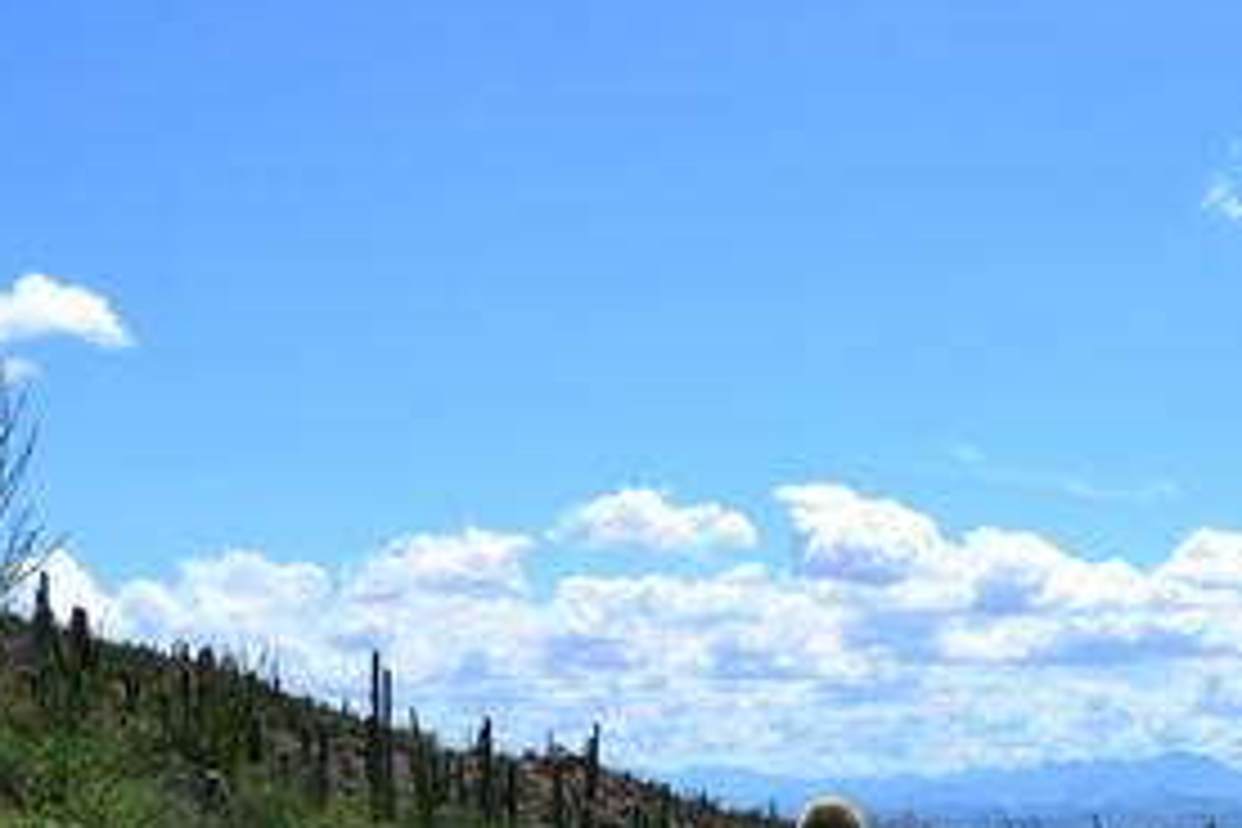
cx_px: 1094
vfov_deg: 19.7
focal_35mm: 67
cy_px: 826
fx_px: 2311
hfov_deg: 29.0
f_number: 11
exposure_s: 1/500
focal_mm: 22
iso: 360
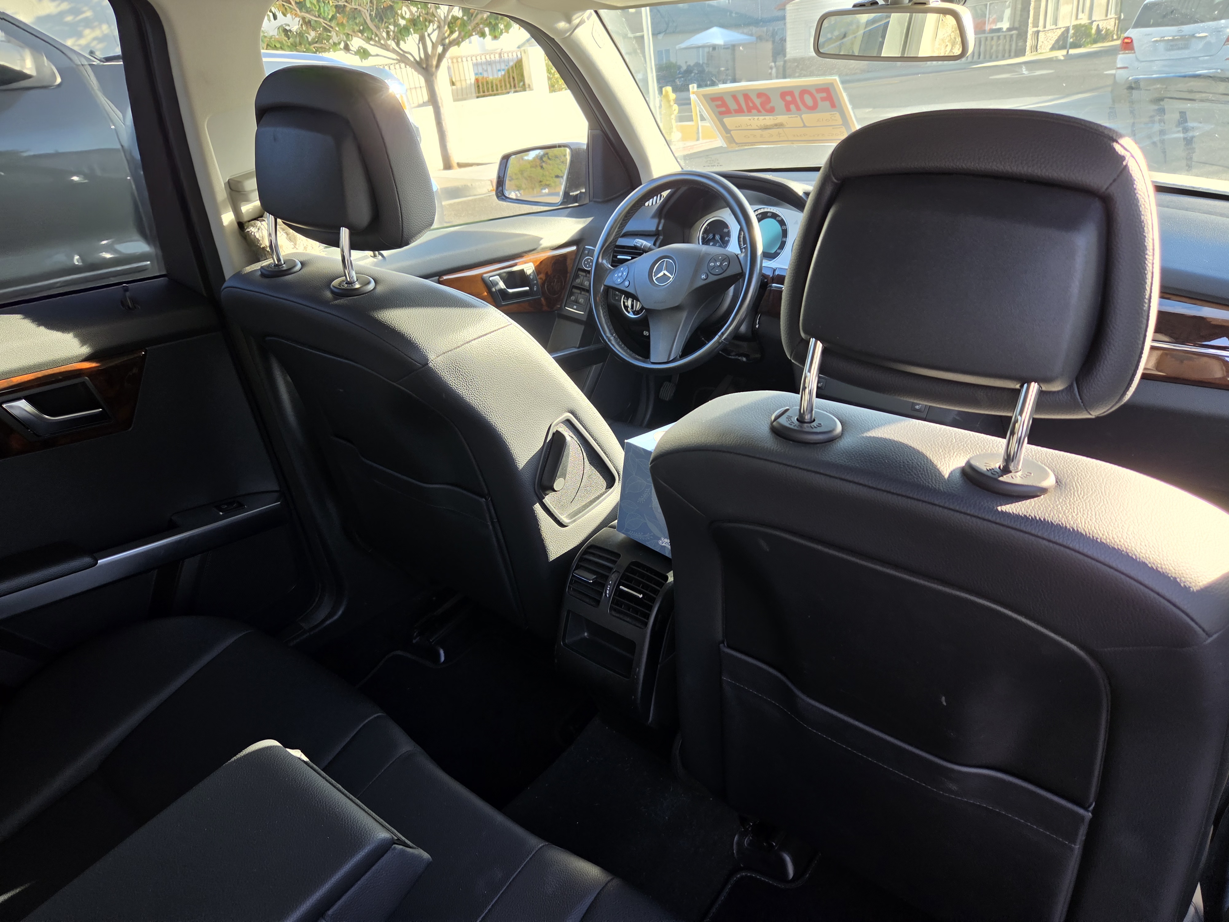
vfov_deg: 58.9
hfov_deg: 73.9
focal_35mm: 23
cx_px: 614
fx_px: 817
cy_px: 461
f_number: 1.8
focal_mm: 5.4
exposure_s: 1/180
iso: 50
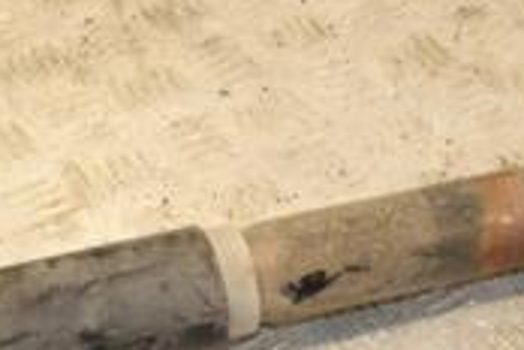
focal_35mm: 114
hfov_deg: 17.9
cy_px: 425
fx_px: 1659
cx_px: 217
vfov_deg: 11.8
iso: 800
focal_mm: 22
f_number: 9
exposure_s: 1/200
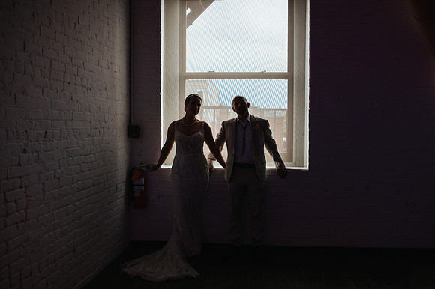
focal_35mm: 37
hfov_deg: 52.0
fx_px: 446
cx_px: 227
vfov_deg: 36.0
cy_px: 145
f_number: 2.8
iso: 1000
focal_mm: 35
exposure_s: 1/250
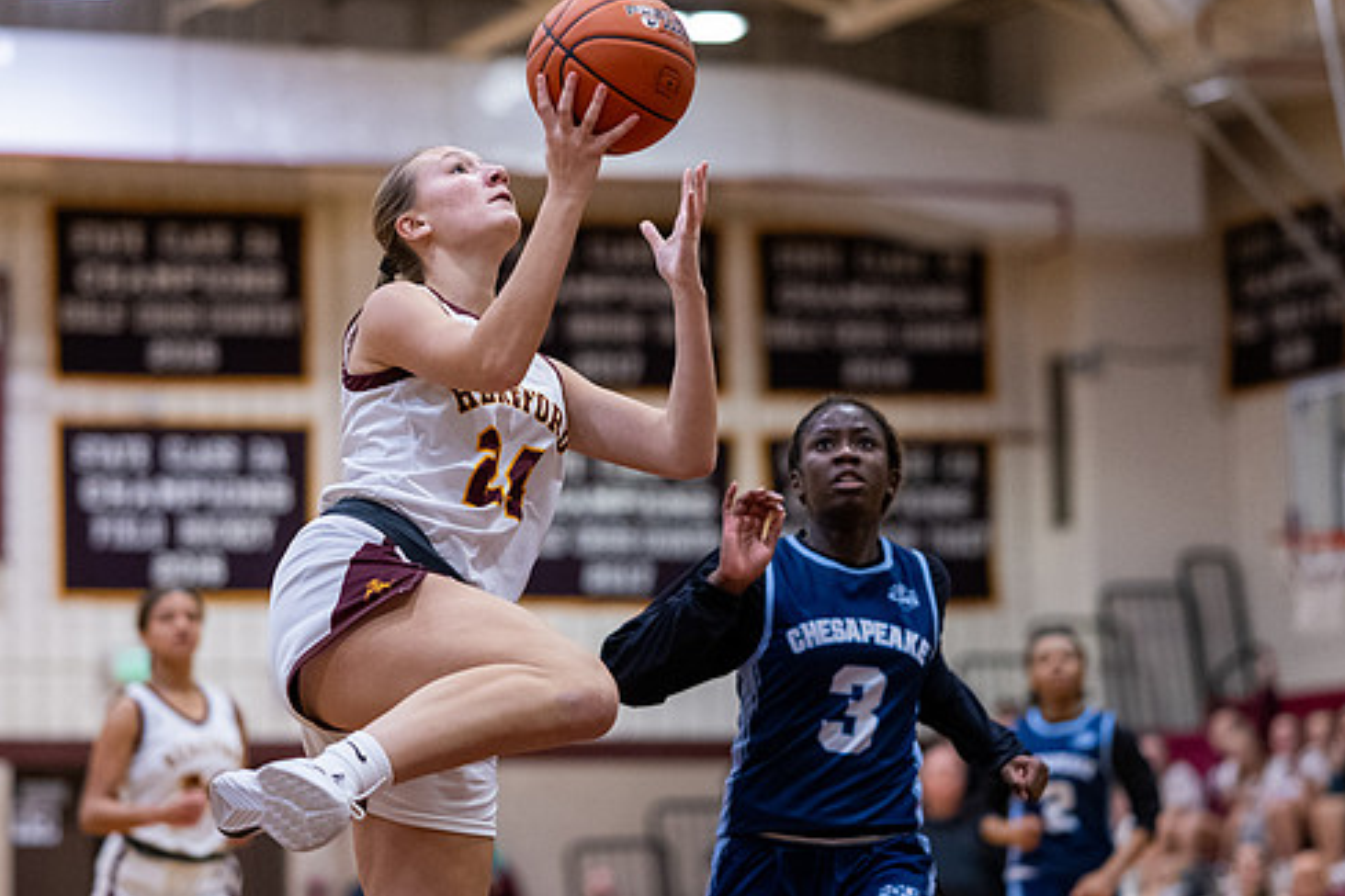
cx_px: 614
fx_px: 5714
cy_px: 413
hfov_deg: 13.4
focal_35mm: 153
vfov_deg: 9.0
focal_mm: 85
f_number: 1.8
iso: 2000
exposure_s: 1/1250
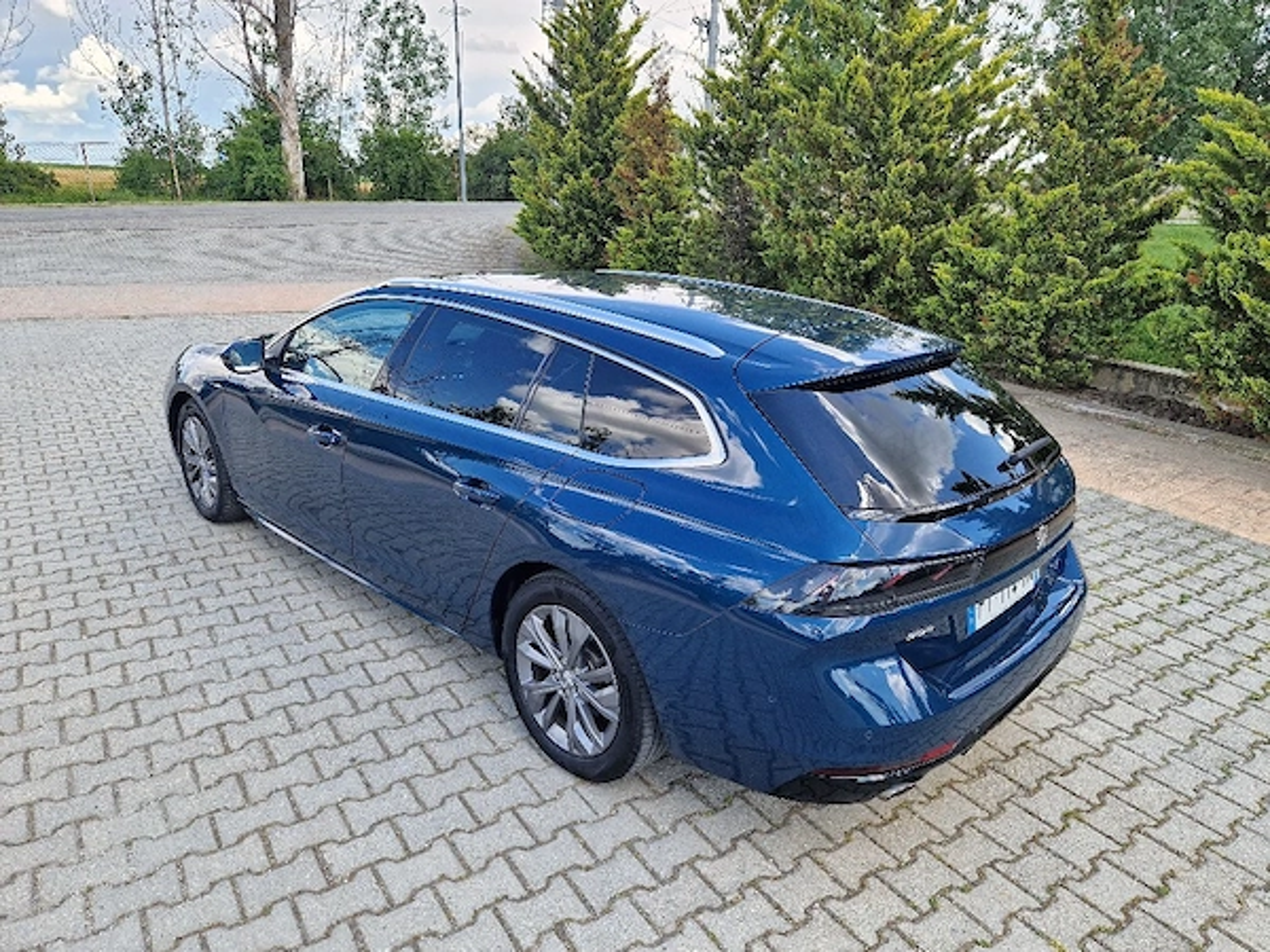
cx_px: 635
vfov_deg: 58.9
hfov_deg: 73.9
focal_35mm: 23
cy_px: 476
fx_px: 844
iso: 50
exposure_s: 1/233
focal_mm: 5.4
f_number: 1.8
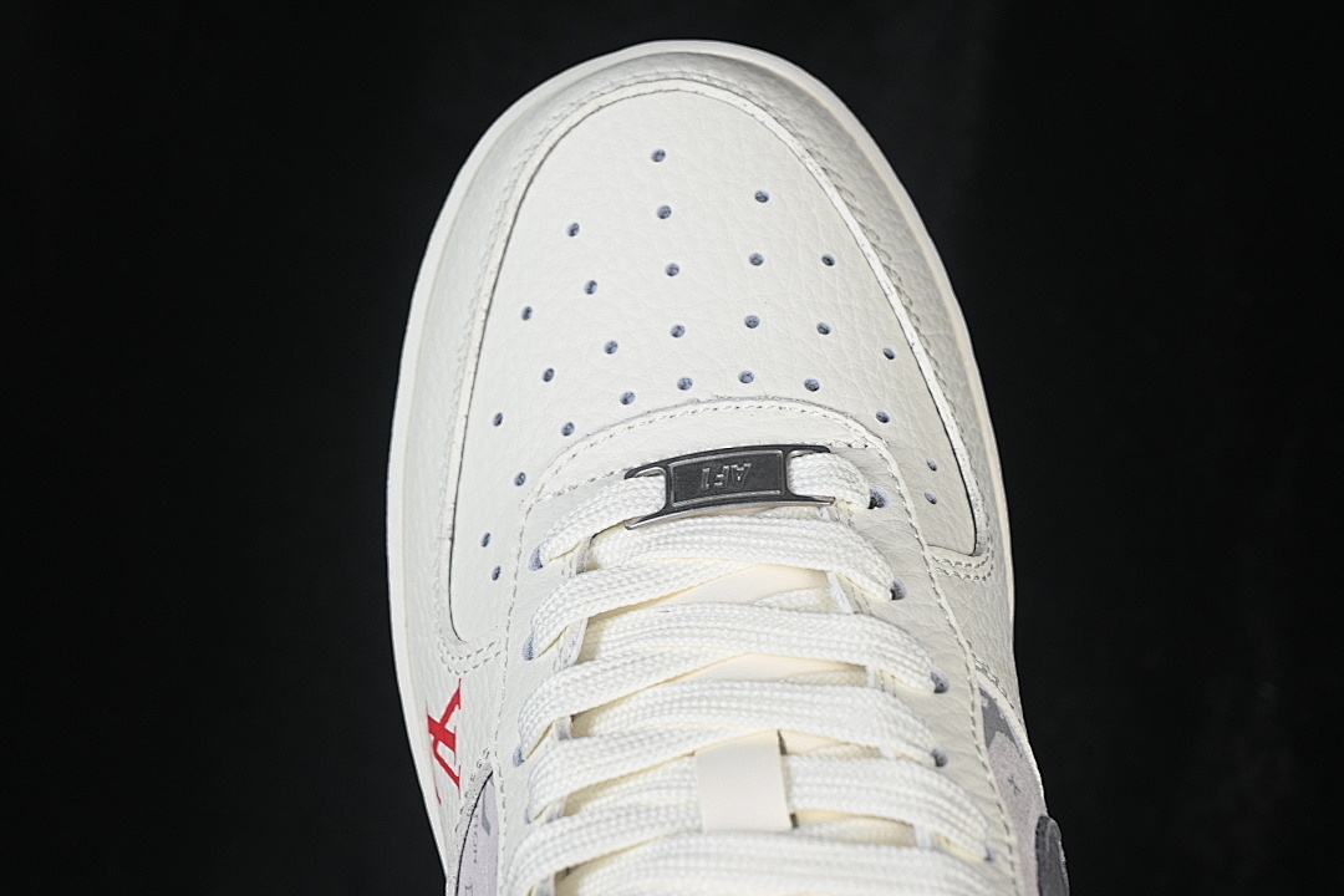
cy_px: 448
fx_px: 2800
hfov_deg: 27.0
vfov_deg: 18.2
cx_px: 672
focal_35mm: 75
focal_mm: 50
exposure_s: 1/80
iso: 160
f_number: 7.1
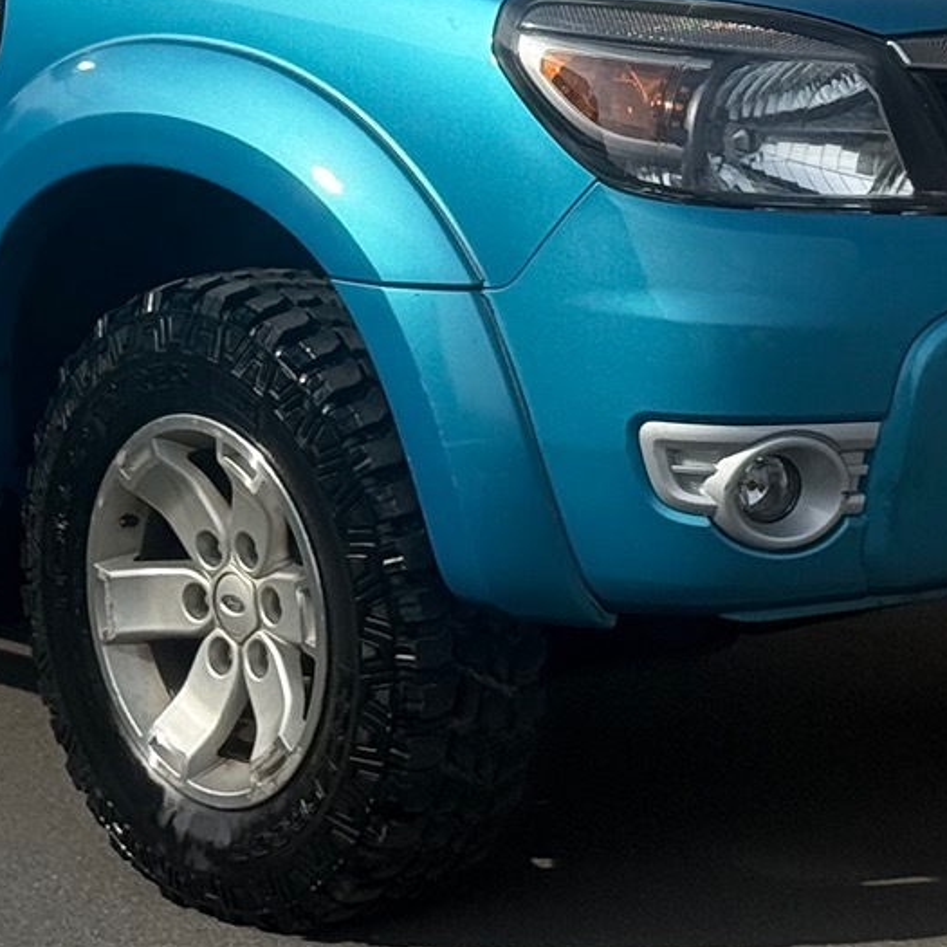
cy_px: -218
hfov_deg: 10.7
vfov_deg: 10.5
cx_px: 220
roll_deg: +0.5
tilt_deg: -3.5
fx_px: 5045
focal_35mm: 163
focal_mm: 6.76
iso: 80
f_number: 1.78
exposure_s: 1/6536
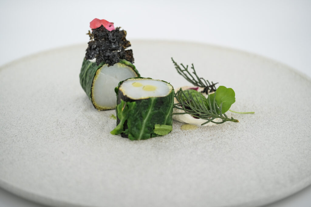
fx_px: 1037
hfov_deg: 17.1
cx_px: 156
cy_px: 104
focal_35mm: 120
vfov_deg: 11.4
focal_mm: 80
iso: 320
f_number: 3.2
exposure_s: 1/250
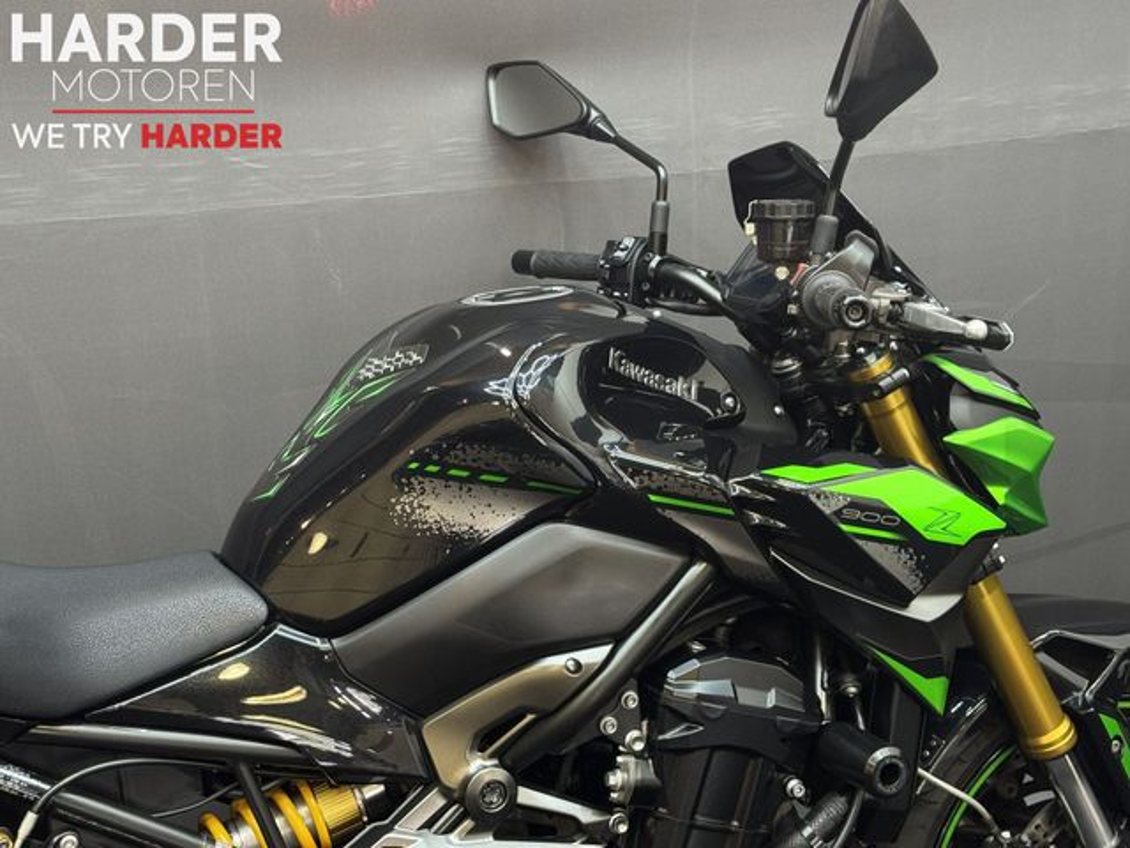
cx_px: 565
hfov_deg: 39.7
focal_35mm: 48
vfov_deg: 30.3
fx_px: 1567
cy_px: 424
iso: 250
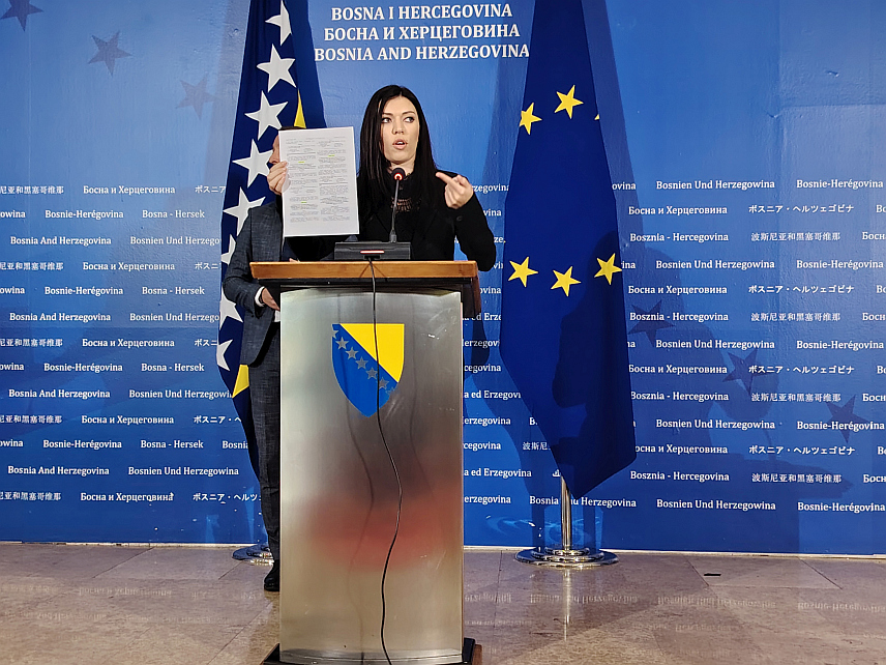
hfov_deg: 39.7
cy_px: 332
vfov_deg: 30.3
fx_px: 1229
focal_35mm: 48
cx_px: 443
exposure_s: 1/25
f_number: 1.75
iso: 872
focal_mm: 5.25
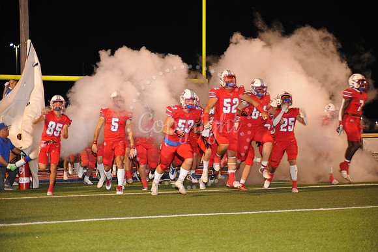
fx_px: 893
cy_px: 126
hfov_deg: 23.9
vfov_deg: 16.1
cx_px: 189
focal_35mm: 85
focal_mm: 85
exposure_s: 1/125
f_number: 4.5
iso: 1600
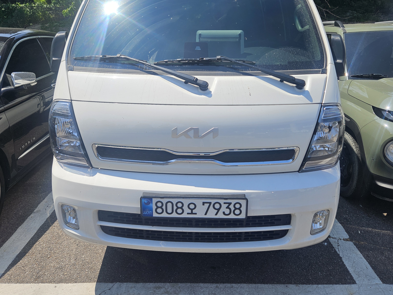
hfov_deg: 60.0
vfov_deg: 46.3
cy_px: 108
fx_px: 341
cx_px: 199
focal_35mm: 30
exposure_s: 1/1849
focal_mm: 5.4
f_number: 1.8
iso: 25
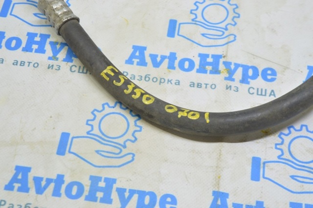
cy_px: 104
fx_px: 599
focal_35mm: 69
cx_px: 156
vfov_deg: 19.7
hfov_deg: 29.3
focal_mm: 46
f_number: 5.6
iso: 400
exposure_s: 1/20
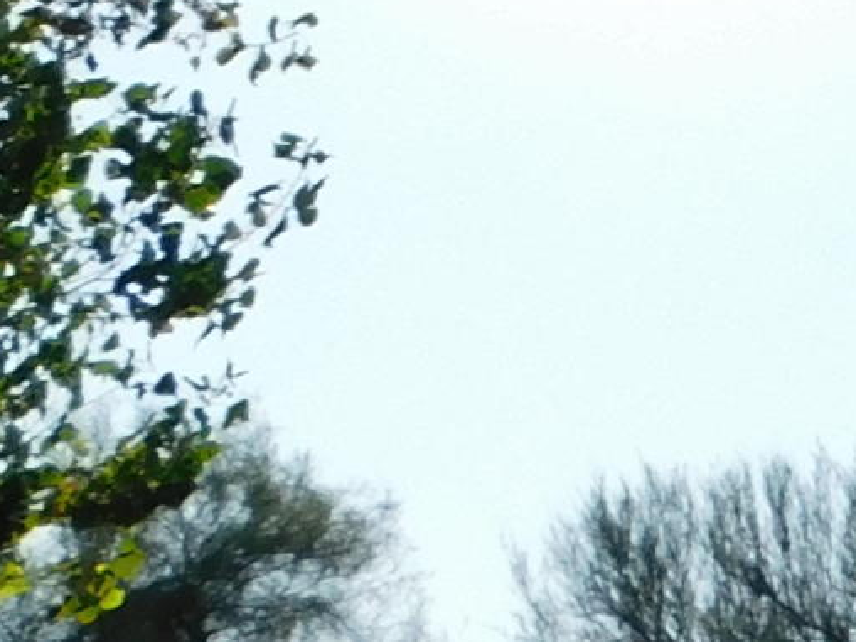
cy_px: -607
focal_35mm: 177
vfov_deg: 8.0
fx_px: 4377
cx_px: 2282
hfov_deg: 9.5
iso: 125
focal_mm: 5.3
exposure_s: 1/500
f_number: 6.4
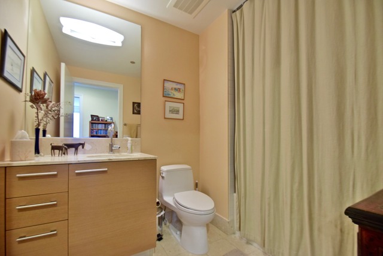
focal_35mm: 15
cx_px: 192
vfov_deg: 77.4
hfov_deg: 100.4
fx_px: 160
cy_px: 128
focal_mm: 10
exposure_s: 1/60
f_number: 3.5
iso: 1000
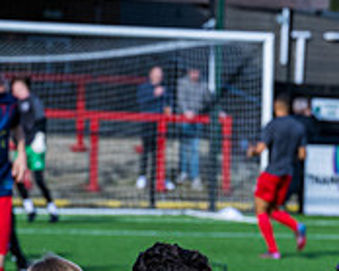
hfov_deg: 4.4
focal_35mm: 439
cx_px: 538
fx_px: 4402
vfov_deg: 3.5
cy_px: 433
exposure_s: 1/3200
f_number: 4
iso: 400
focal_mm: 73
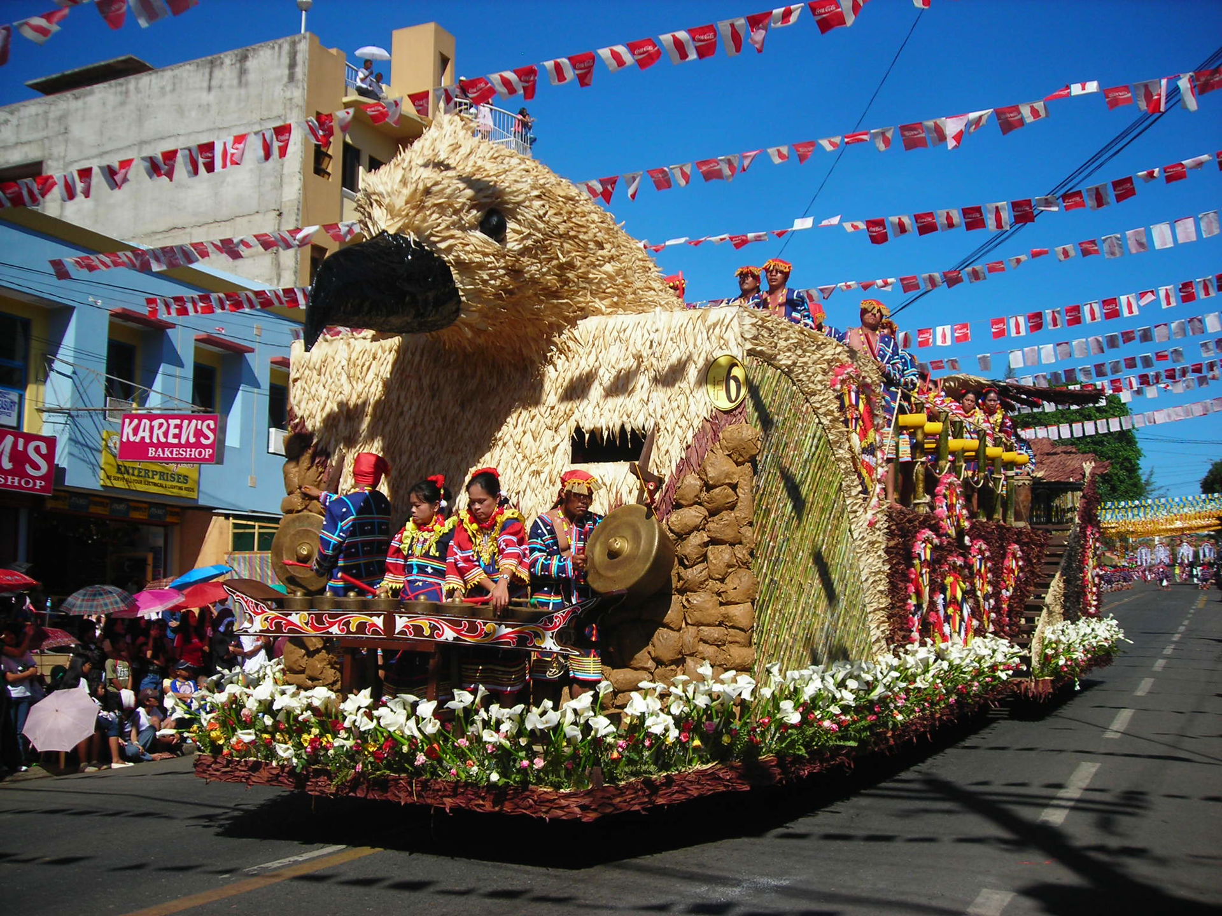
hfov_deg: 49.0
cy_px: 458
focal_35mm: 38
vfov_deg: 37.7
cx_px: 611
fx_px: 1341
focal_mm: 6.3
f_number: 6.4
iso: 50
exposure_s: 1/240
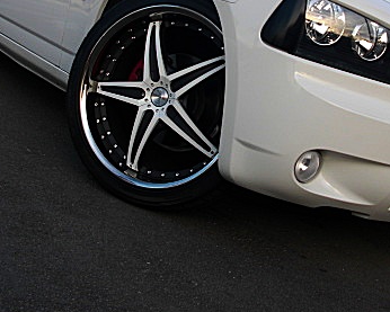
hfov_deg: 29.1
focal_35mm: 65
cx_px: 234
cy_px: 72
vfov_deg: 23.2
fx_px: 750
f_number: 2.8
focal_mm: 6.3
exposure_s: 1/250
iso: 50
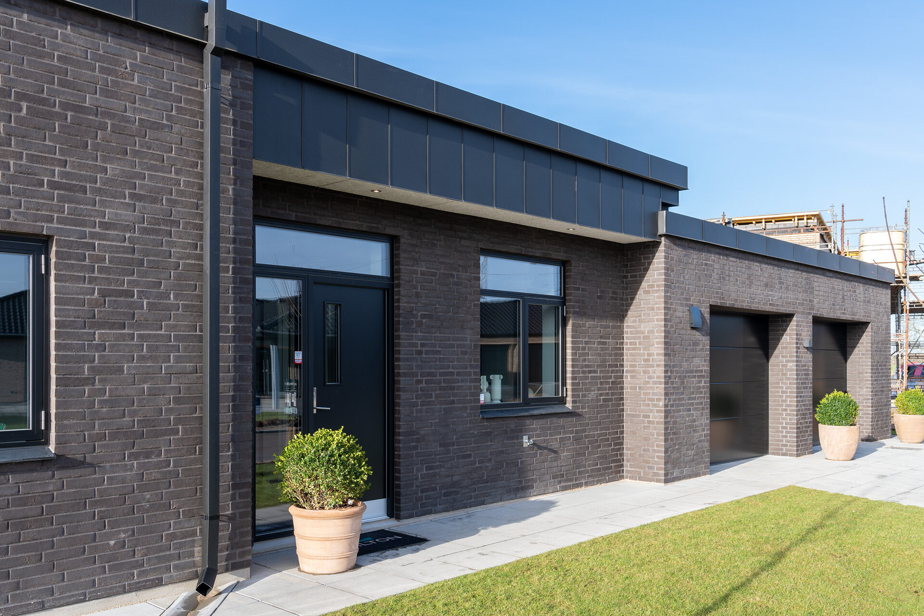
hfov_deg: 58.7
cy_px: 308
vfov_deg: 41.1
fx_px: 821
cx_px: 462
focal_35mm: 32
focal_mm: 32
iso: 200
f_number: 8
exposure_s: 1/160
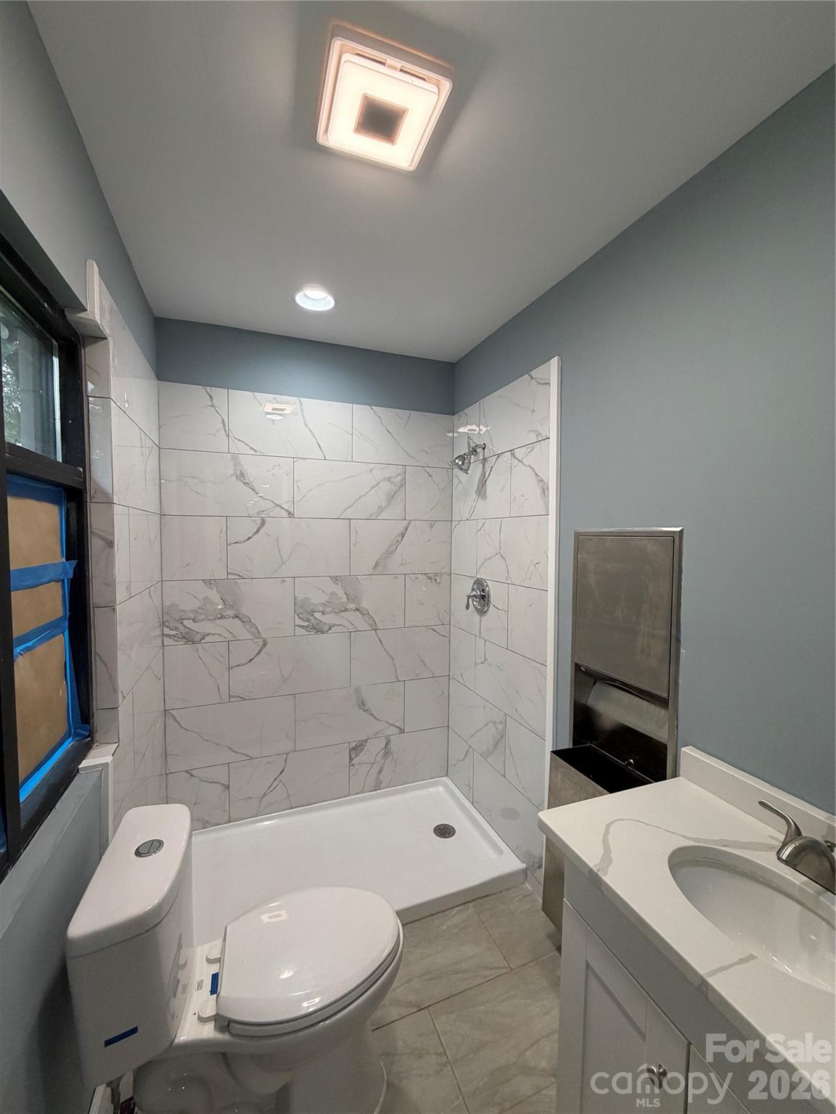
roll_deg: -1.3
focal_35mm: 14
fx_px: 451
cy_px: 557
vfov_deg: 102.1
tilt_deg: -4.1
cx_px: 418
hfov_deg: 85.7
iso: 200
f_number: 2.2
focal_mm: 2.22
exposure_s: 1/120
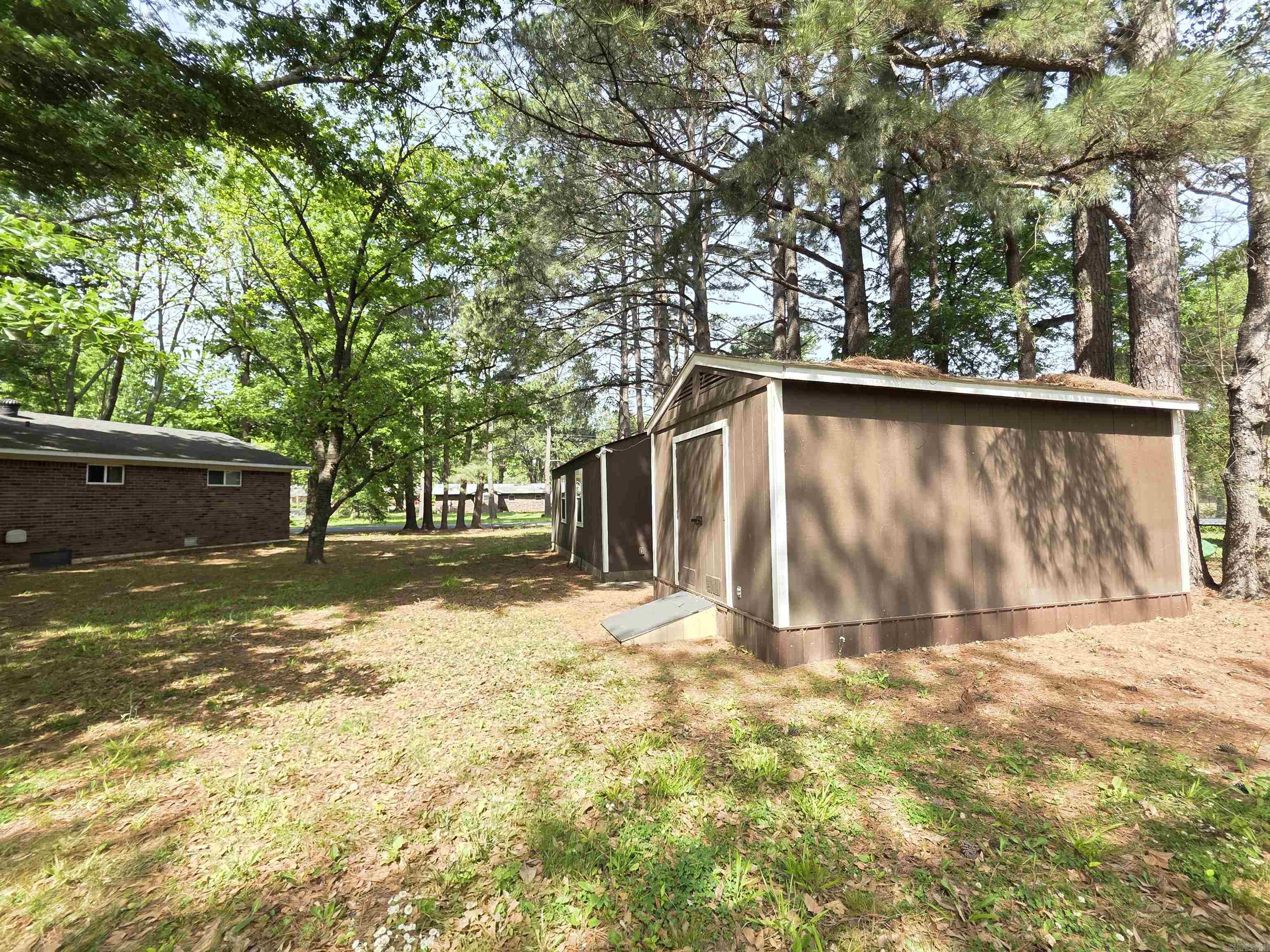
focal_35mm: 13
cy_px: 476
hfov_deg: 106.2
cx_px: 635
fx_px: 477
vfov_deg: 89.9
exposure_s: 1/282
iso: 40
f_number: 1.9
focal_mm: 2.2
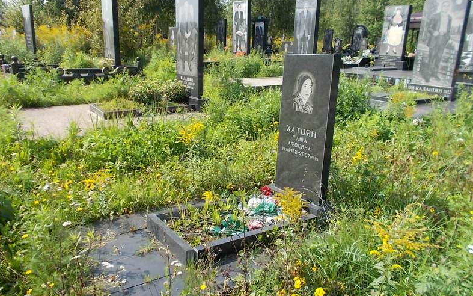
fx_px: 361
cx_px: 236
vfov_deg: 44.5
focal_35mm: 28
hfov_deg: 66.5
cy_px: 141
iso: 80
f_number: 3.2
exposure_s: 1/400
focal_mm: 4.6
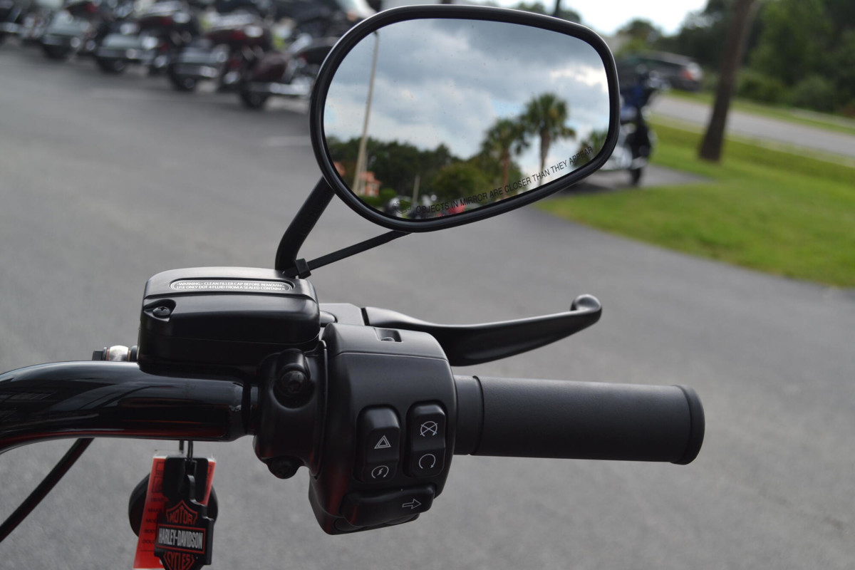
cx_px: 428
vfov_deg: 31.9
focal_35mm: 42
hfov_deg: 46.4
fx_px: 997
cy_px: 285
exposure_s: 1/125
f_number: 5.6
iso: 140
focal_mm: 28
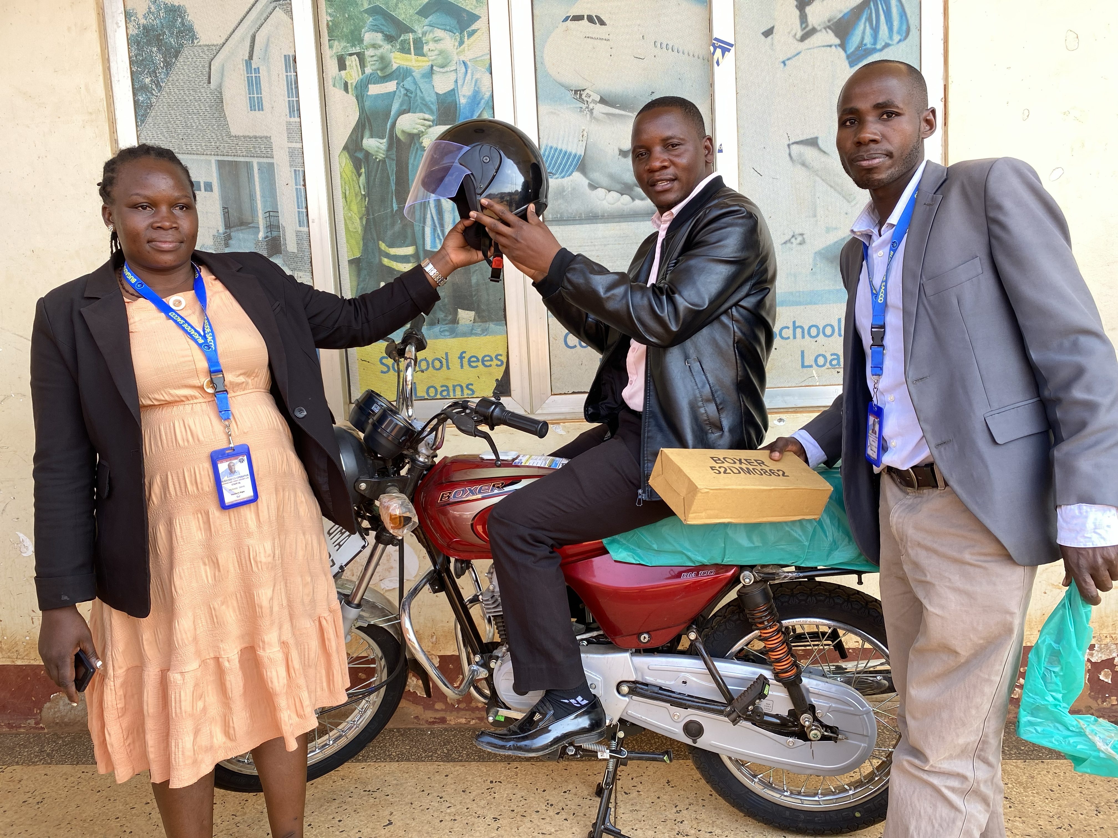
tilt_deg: -7.3
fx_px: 840
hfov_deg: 67.3
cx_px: 559
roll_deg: +3.1
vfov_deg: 53.1
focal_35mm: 26
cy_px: 419
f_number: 1.8
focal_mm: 4.25
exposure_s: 1/238
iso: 32
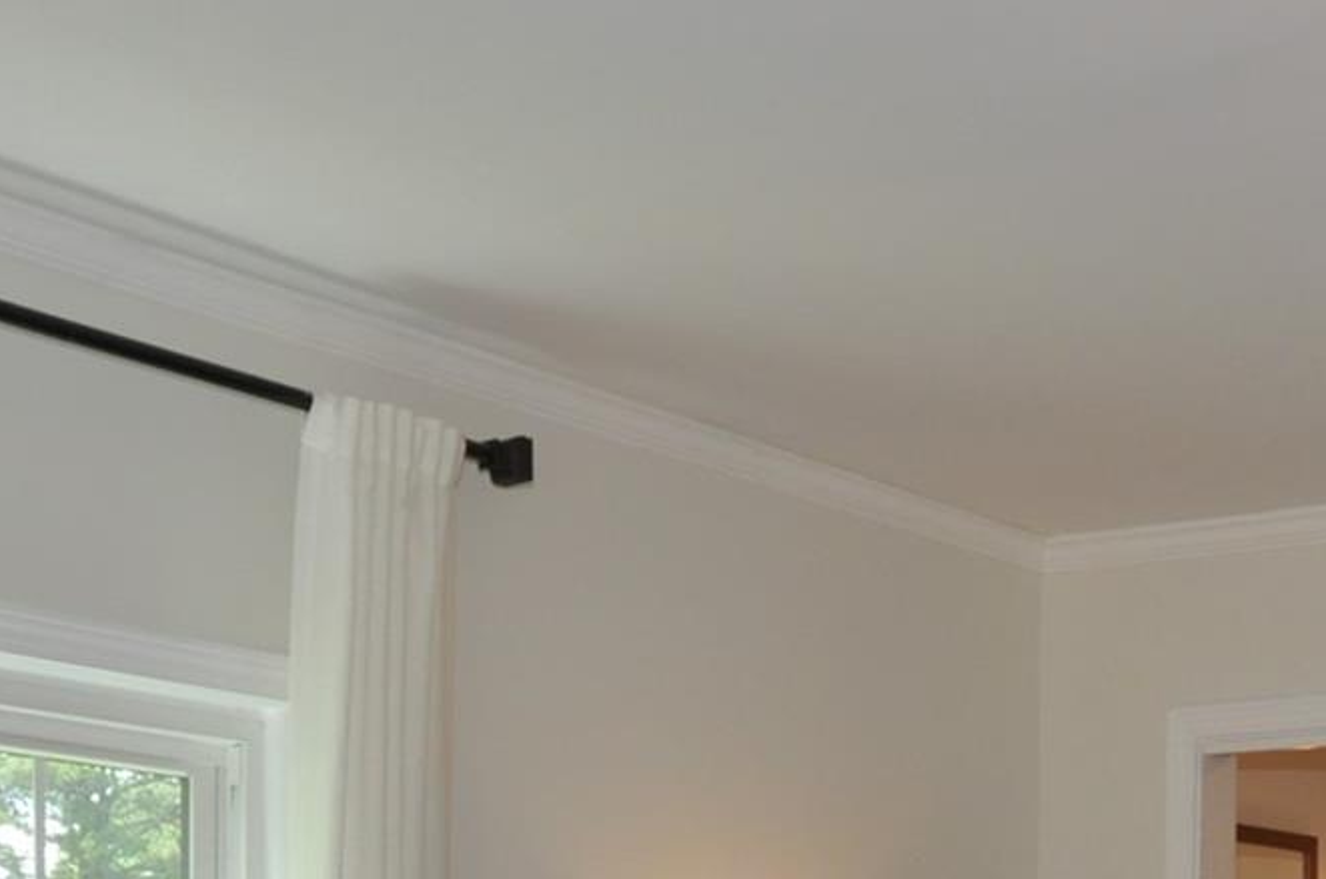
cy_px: 1217
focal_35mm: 65
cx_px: 1246
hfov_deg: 29.5
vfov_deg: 18.9
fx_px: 2390
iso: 800
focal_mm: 14
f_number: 5.6
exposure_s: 1/60
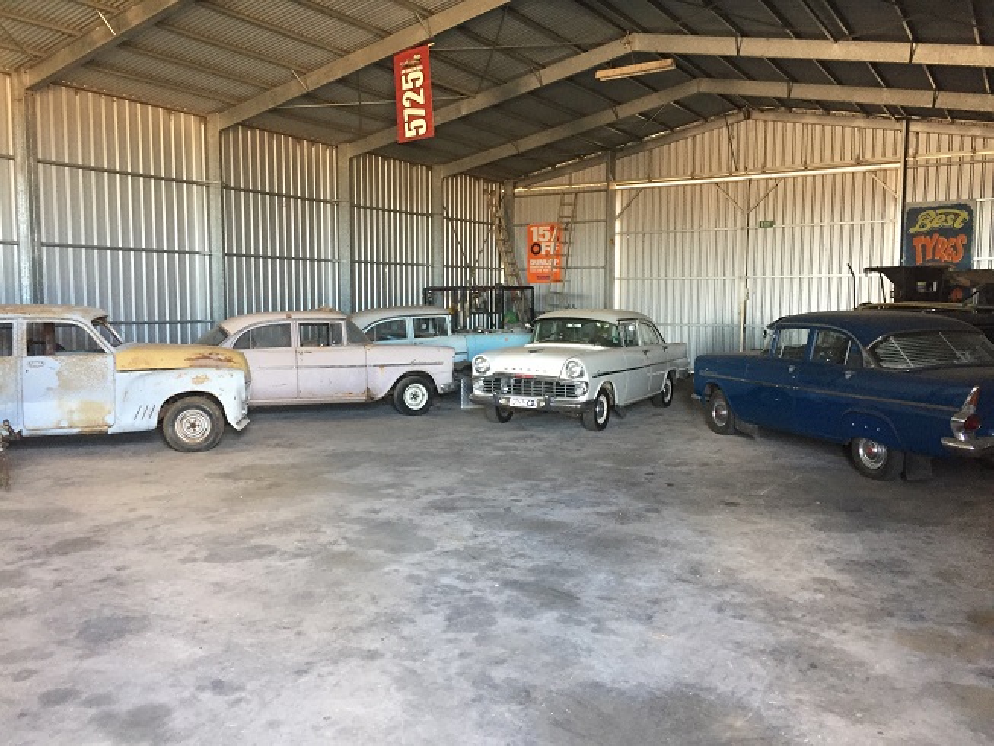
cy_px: 373
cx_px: 497
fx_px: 833
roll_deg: -0.4
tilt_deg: -5.0
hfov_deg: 61.7
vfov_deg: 48.2
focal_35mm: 29
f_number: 2.2
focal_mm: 4.15
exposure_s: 1/33
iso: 160
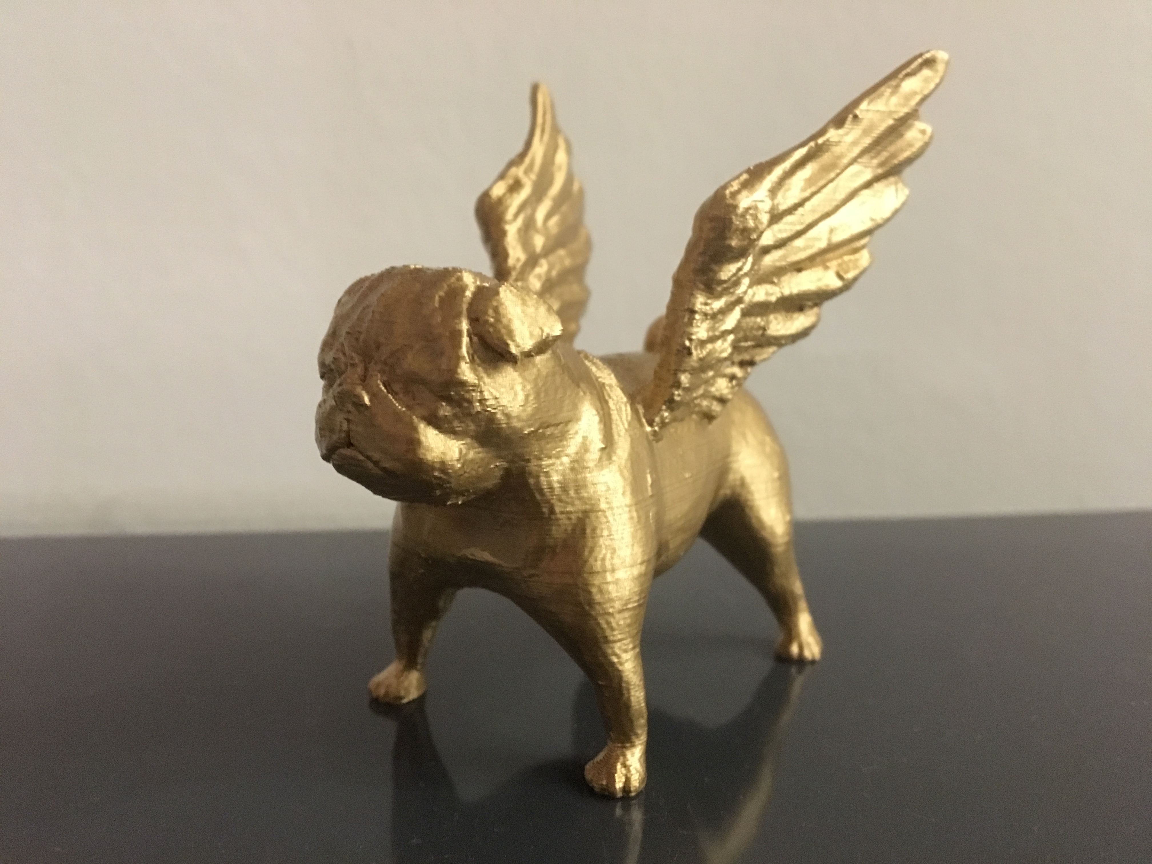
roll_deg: -0.8
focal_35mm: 29
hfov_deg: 61.7
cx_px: 576
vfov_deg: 48.2
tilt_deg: -12.0
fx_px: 965
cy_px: 432
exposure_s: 1/17
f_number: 2.2
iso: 320
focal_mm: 4.15
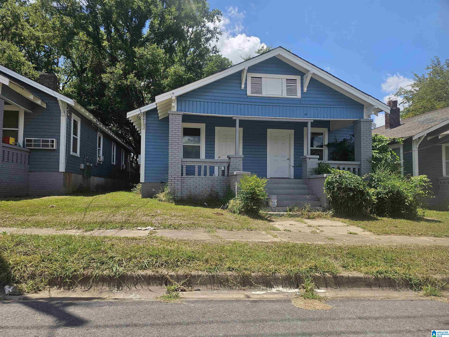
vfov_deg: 58.9
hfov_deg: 73.9
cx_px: 224
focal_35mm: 23
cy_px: 168
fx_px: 298
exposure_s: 1/547
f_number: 1.7
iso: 10
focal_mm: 6.3
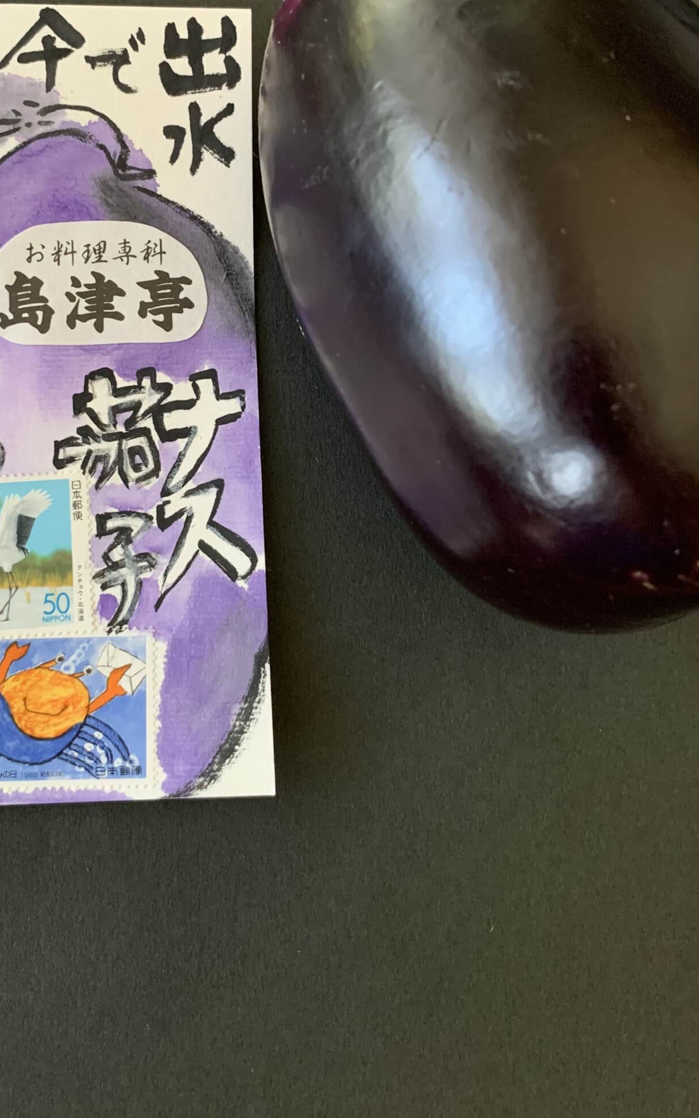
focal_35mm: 36
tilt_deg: -80.7
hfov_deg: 34.9
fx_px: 1097
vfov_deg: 53.3
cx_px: 217
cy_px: 407
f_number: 1.8
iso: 400
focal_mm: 4.25
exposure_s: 1/52
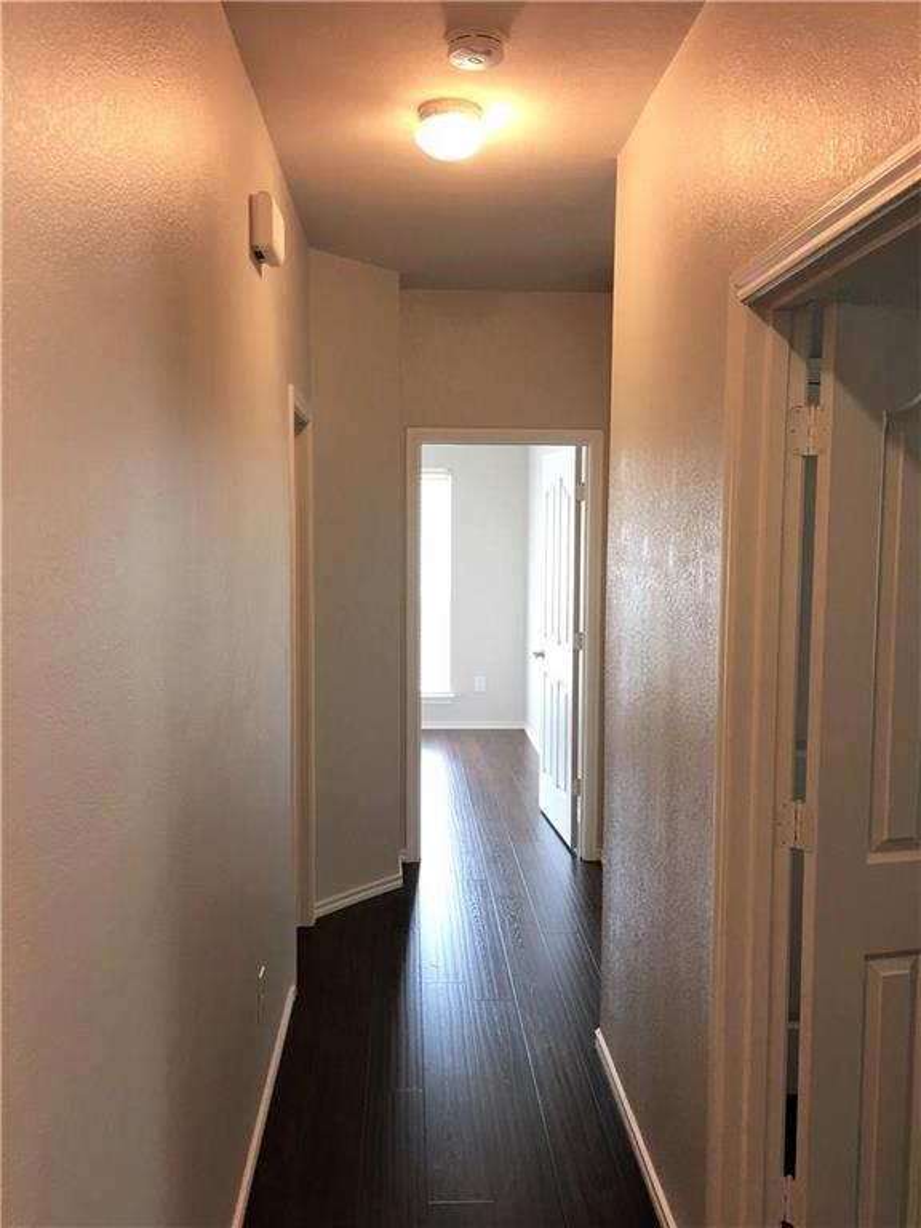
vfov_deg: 61.7
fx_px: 1029
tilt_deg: -3.2
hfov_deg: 48.2
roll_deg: -0.2
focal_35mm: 29
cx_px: 460
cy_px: 614
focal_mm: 4.15
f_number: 2.2
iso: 32
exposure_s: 1/15
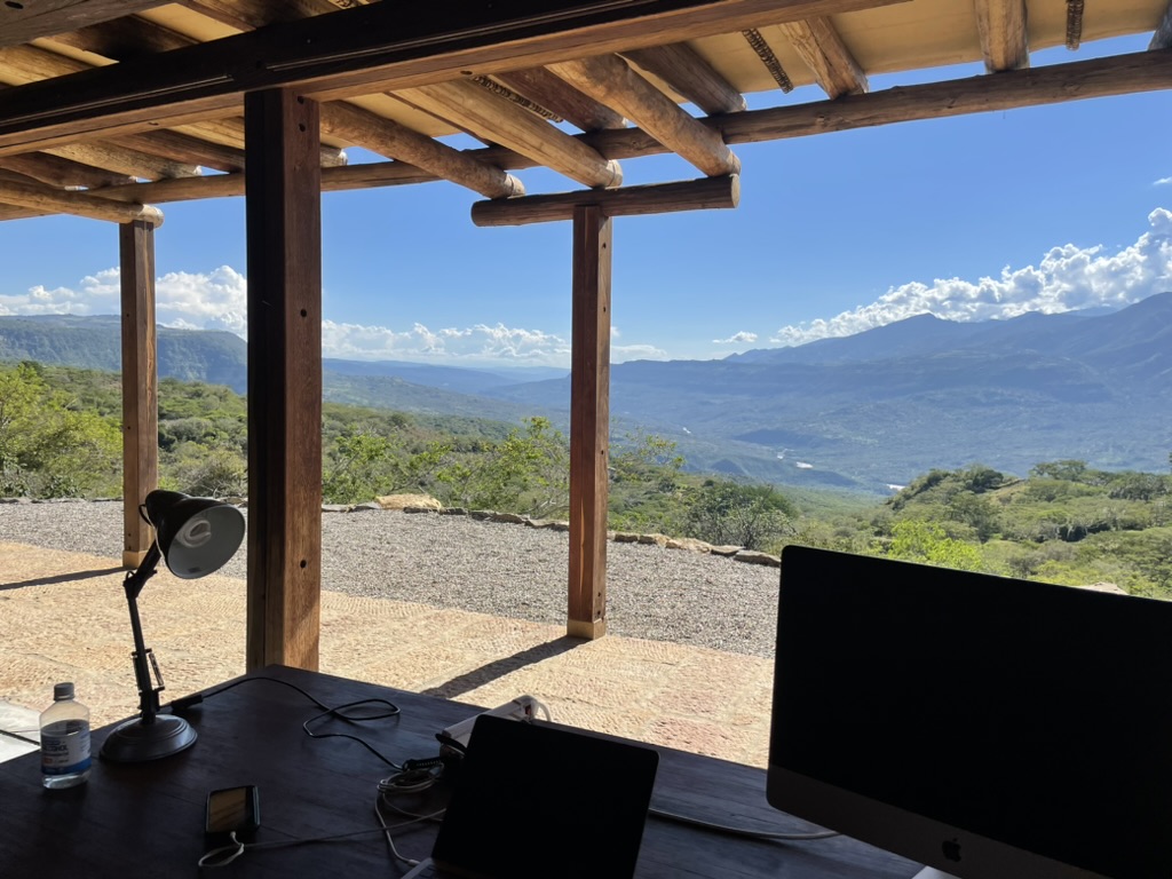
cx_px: 586
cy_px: 440
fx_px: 880
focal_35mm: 26
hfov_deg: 67.3
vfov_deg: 53.1
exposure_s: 1/4132
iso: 32
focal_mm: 4.2
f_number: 1.6
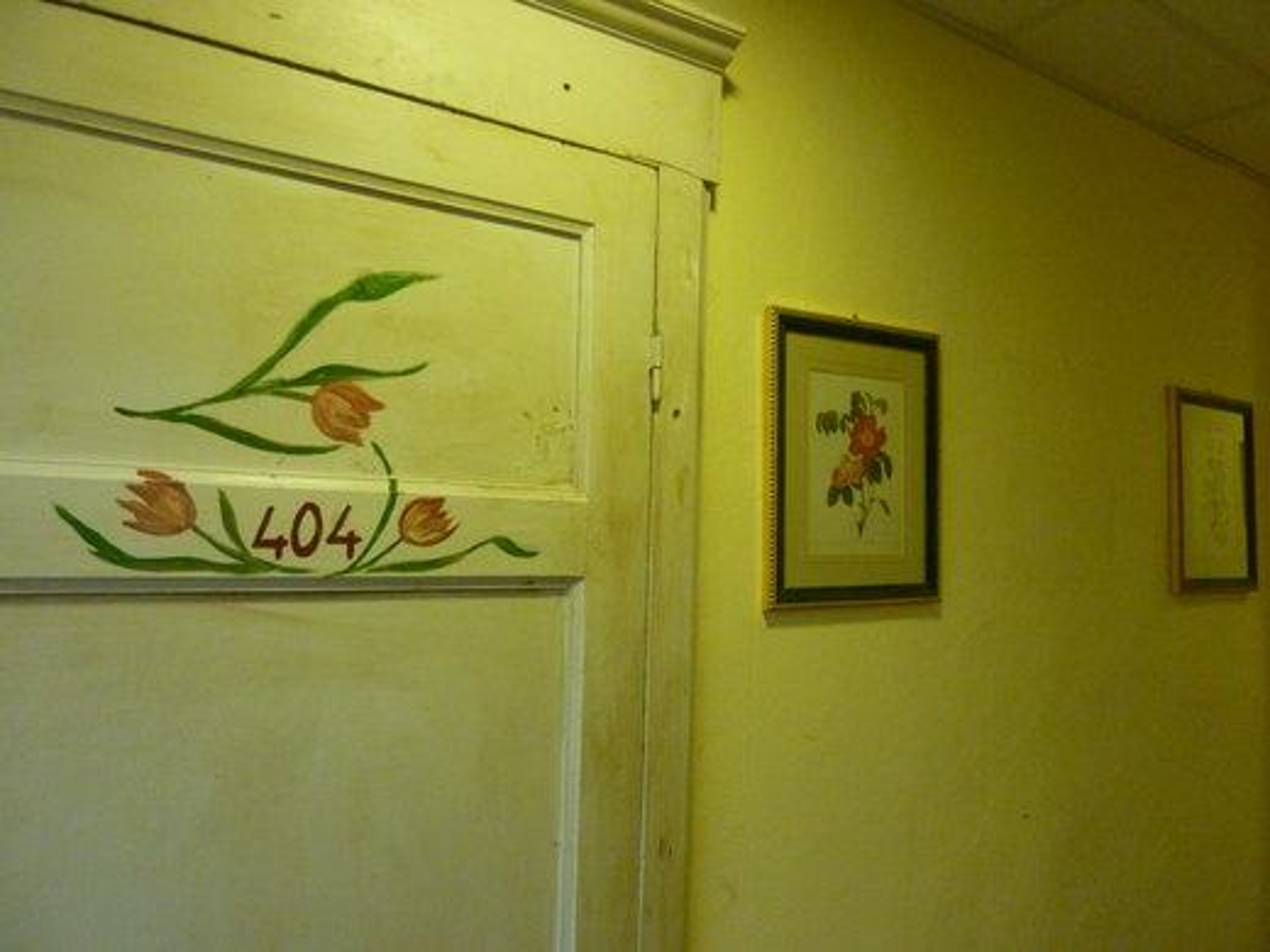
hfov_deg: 69.4
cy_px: 476
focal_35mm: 25
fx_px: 917
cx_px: 635
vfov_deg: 54.9
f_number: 3.3
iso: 500
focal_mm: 4.1
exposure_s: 1/30
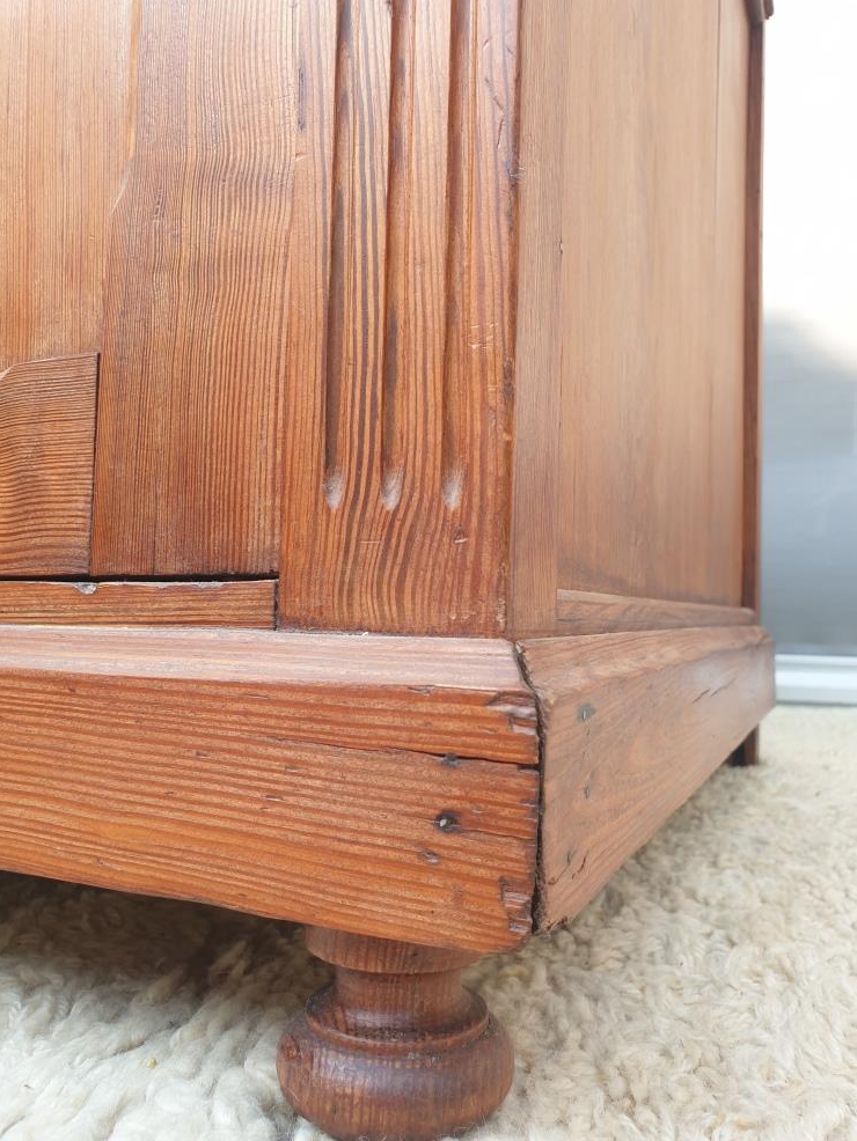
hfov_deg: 51.4
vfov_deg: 65.3
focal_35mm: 27
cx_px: 424
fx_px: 891
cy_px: 587
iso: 50
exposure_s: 1/138
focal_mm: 4.3
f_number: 2.4
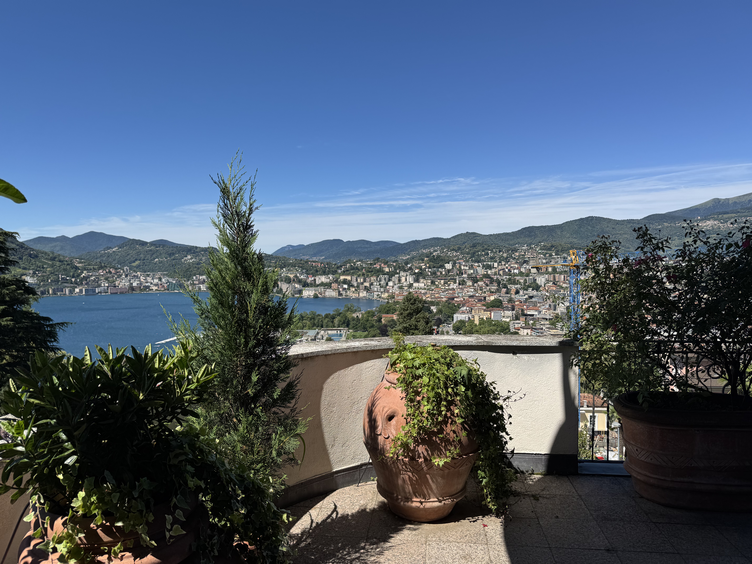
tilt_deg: -1.7
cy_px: 282
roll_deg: +0.7
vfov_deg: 56.8
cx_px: 376
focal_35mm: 24
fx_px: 521
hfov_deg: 71.6
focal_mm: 6.76
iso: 80
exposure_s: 1/5348
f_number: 1.78
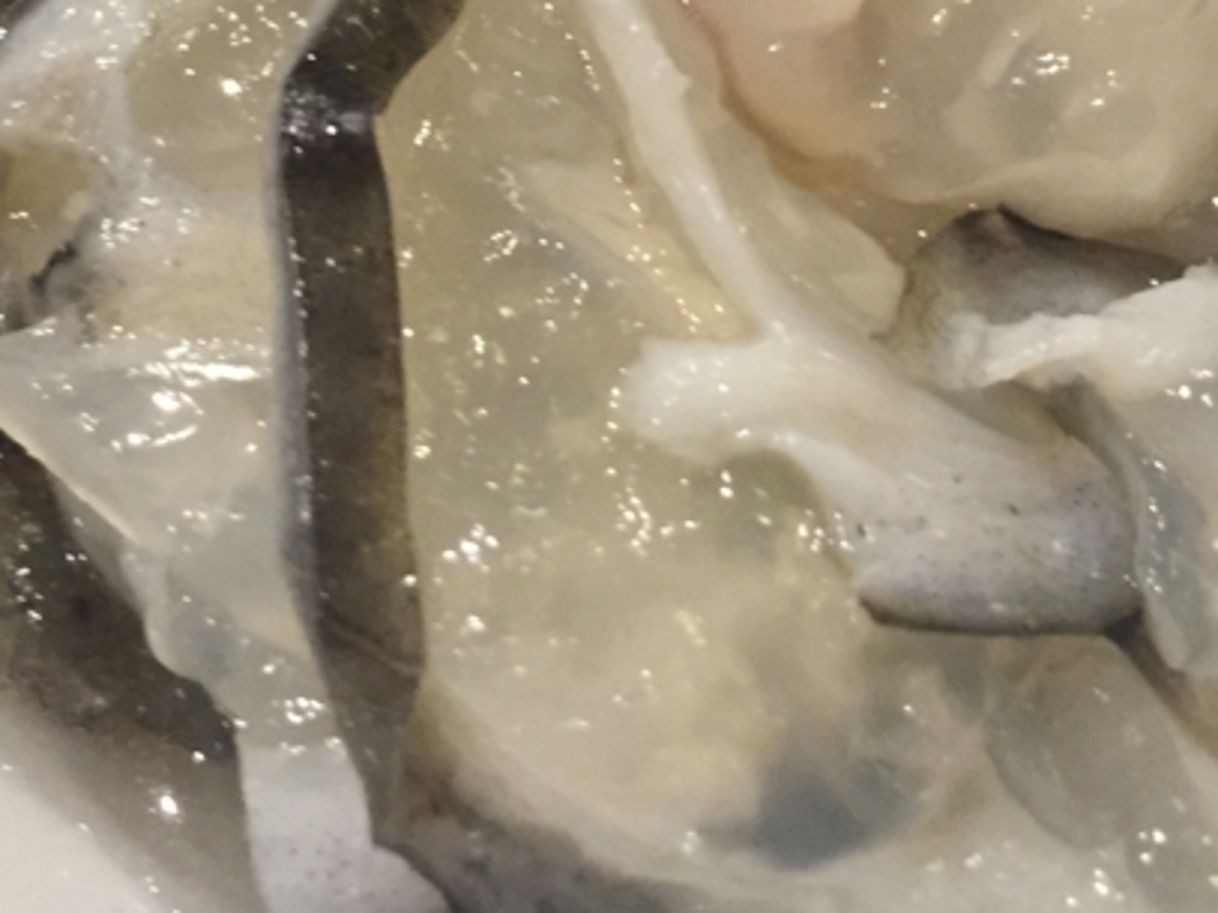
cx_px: 497
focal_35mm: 73
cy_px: 78
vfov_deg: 19.7
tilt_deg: -56.4
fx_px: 2568
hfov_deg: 26.6
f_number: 2.2
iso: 250
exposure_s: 1/33
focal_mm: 4.15
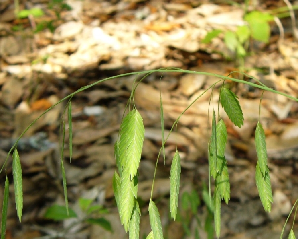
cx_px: 164
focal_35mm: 123
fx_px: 1085
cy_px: 178
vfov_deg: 12.5
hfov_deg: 15.6
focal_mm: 12.8
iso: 80
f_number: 3.3
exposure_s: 1/100
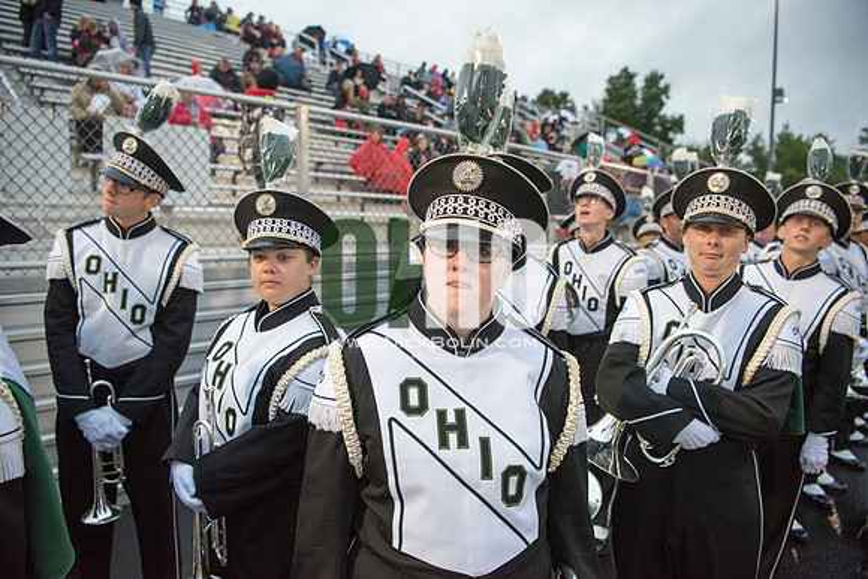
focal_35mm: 24
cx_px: 434
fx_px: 579
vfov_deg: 53.2
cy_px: 290
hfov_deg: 73.7
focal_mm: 24
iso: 2000
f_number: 3.2
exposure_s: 1/800
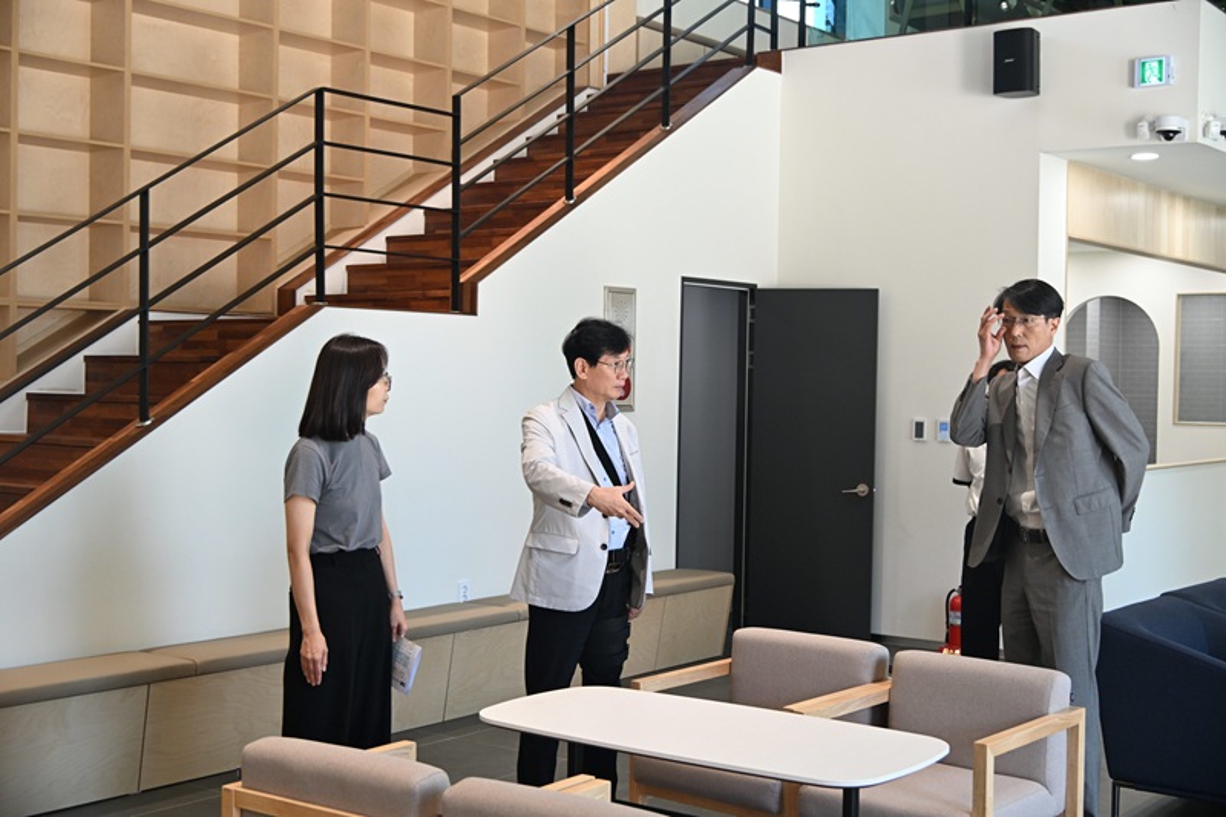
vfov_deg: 27.0
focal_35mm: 50
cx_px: 613
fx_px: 1702
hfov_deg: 39.6
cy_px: 408
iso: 1400
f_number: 5.6
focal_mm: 50
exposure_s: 1/160
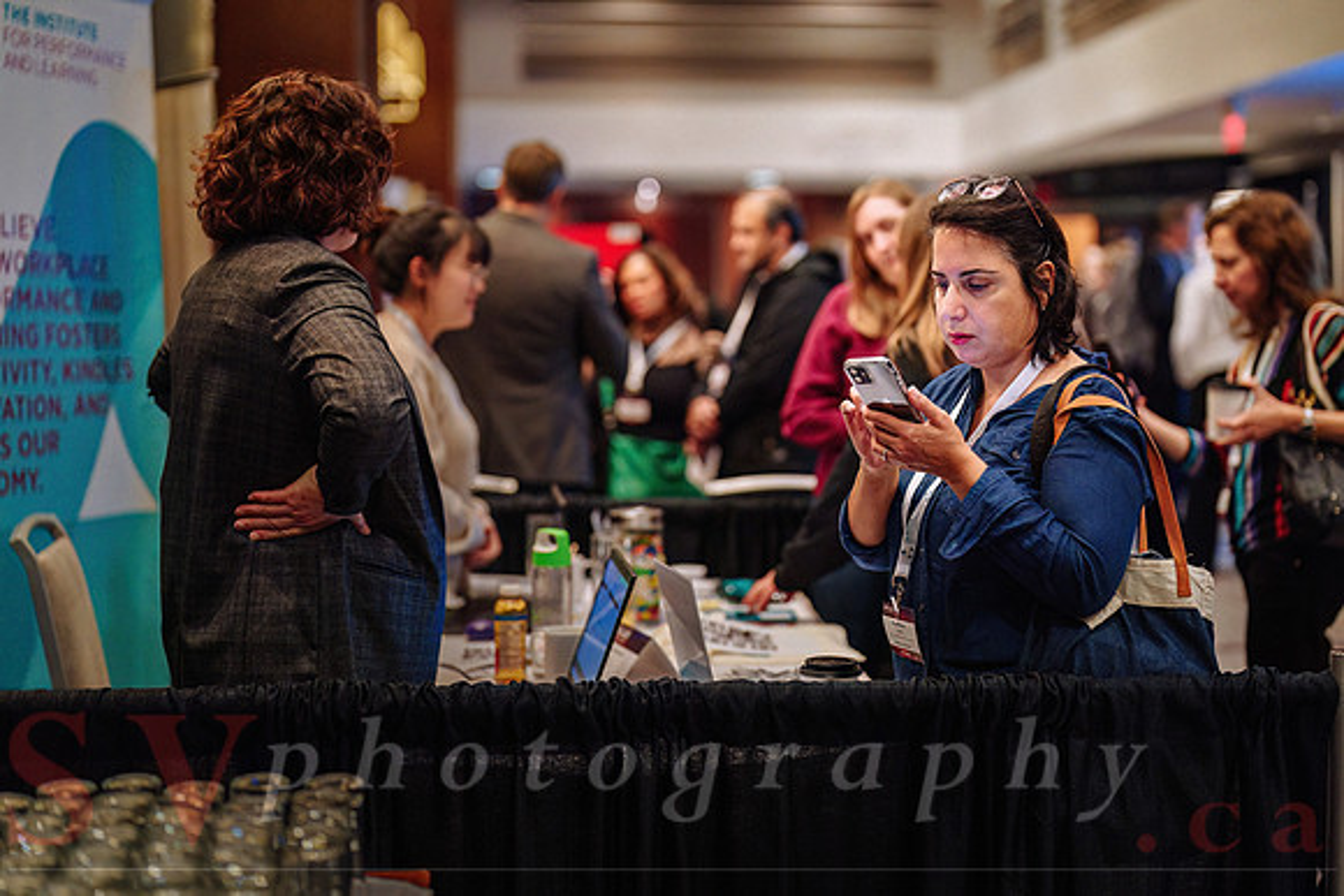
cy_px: 410
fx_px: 2069
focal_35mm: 55
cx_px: 737
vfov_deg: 24.5
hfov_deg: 36.0
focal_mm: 50
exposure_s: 1/800
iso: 2500
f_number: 1.4
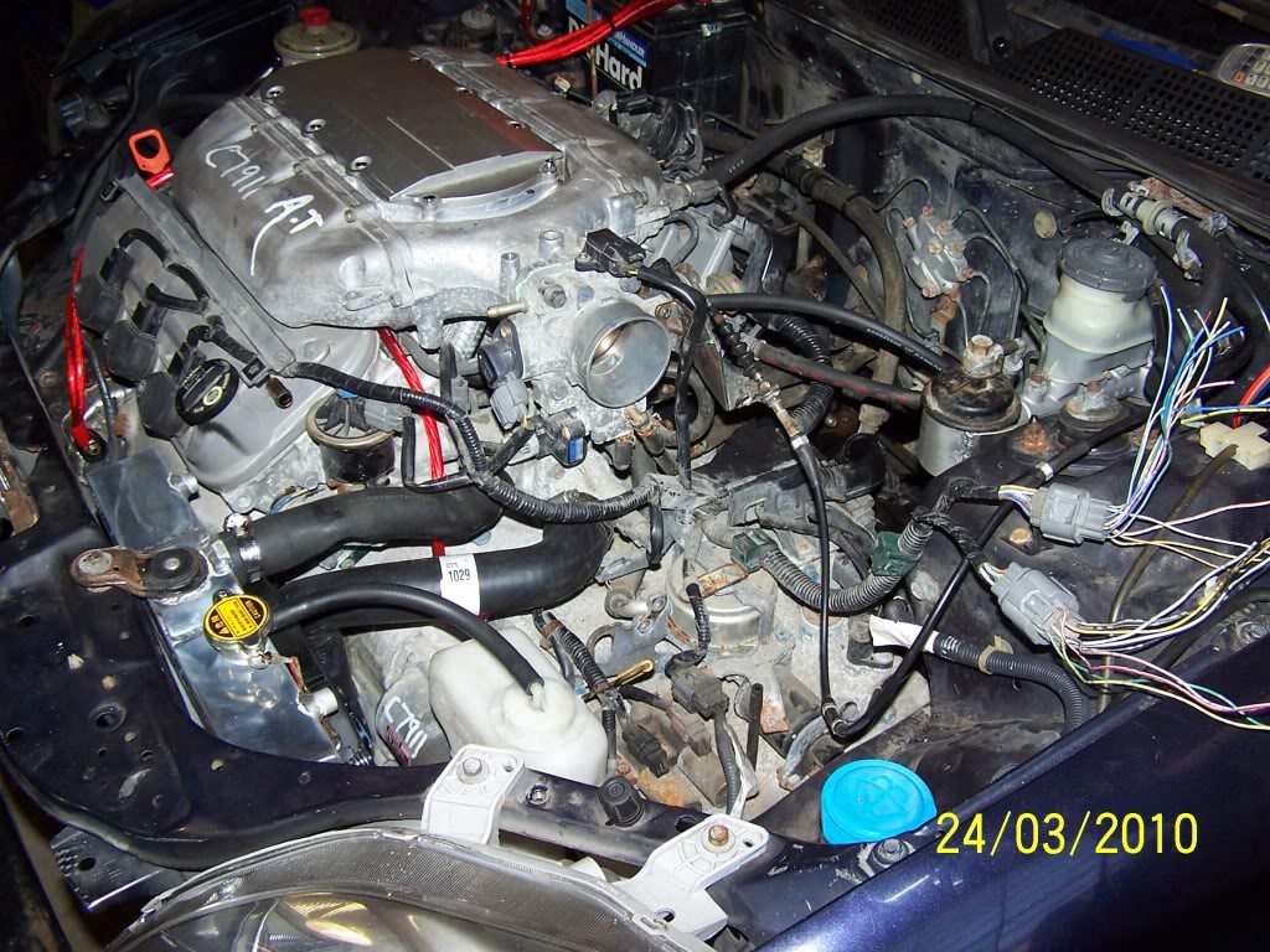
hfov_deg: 49.0
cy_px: 476
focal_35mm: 38
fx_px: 1394
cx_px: 635
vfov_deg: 37.7
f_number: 2.8
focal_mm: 6.3
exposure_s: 1/60
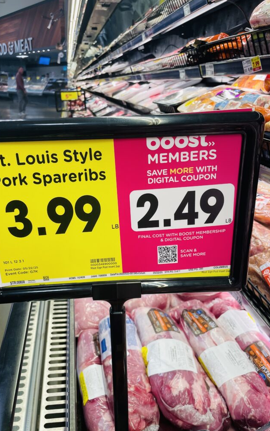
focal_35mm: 28
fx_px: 330
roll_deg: -0.5
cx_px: 124
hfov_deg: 44.5
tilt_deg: -20.9
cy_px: 216
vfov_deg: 66.5
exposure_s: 1/120
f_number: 1.6
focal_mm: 4.2
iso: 64
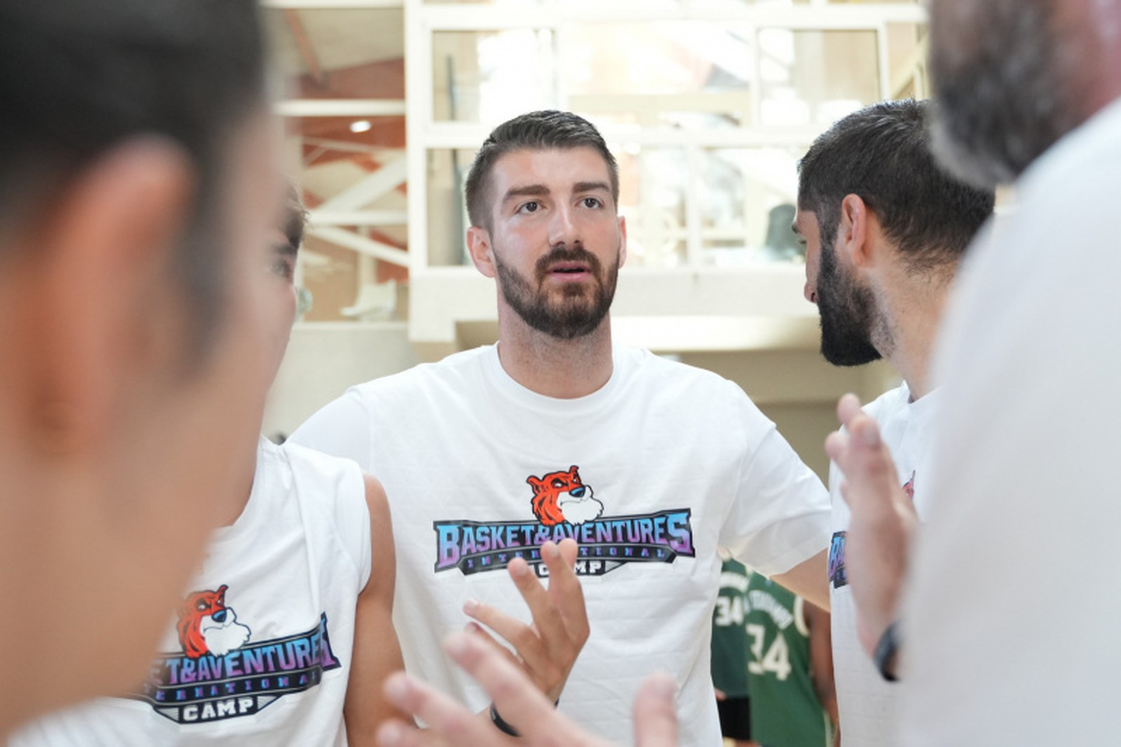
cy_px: 374
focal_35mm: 45
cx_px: 560
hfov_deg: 43.6
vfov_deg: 29.9
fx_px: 1401
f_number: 2.8
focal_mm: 30
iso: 2000
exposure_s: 1/400
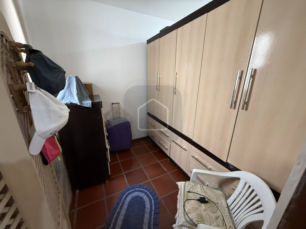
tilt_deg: -16.6
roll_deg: -0.4
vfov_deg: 85.7
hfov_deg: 102.1
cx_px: 153
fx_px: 124
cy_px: 114
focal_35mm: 14
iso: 400
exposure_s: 1/60
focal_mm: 2.22
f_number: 2.2
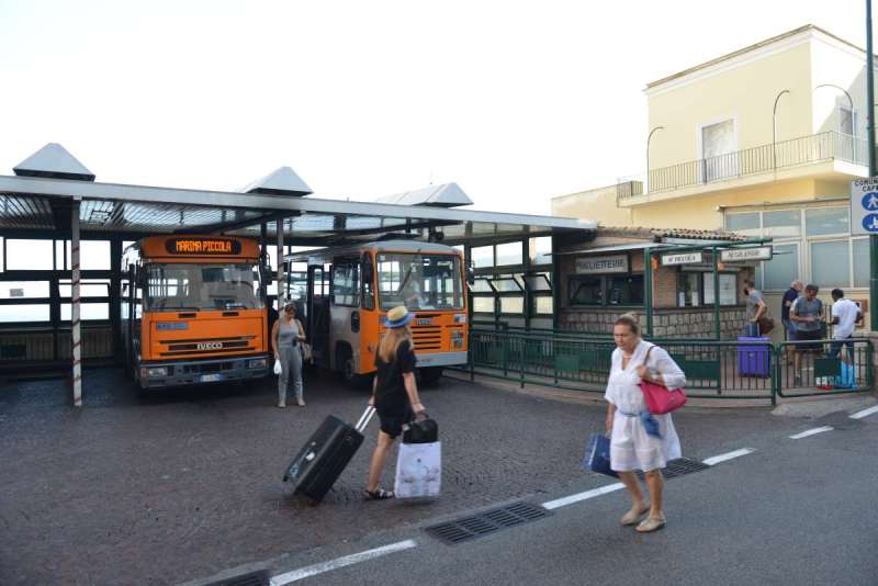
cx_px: 439
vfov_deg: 53.2
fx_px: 586
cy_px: 293
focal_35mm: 24
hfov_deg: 73.7
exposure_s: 1/60
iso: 125
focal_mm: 24
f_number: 4
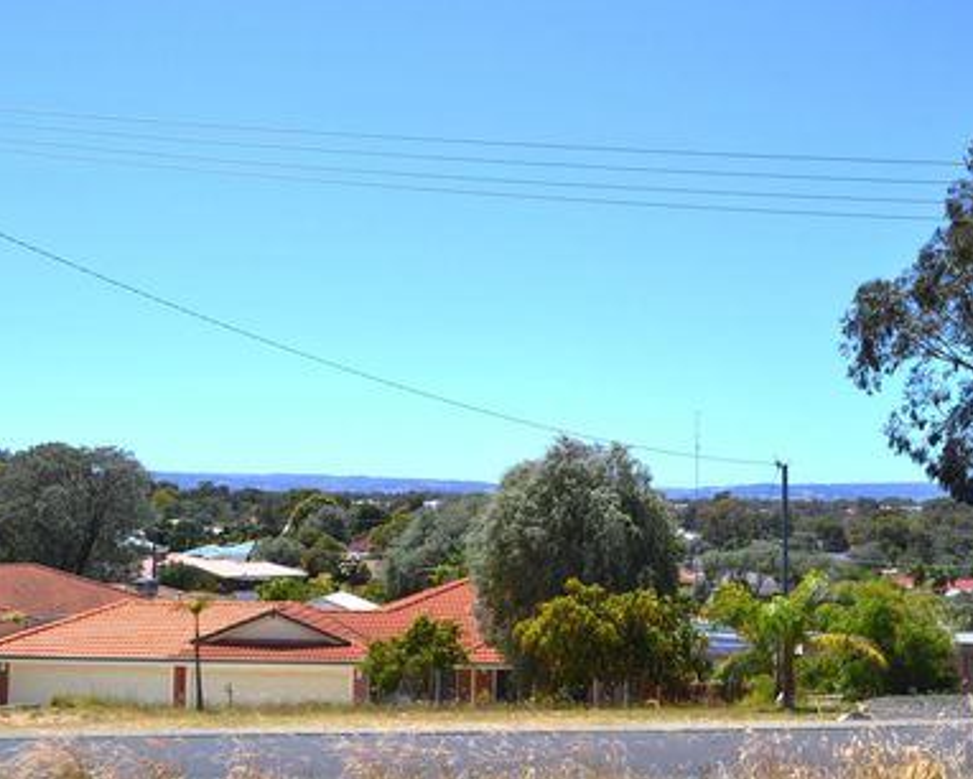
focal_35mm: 45
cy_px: 388
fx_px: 1297
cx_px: 532
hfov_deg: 41.1
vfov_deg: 33.5
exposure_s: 1/320
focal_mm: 26
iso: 100
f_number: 8
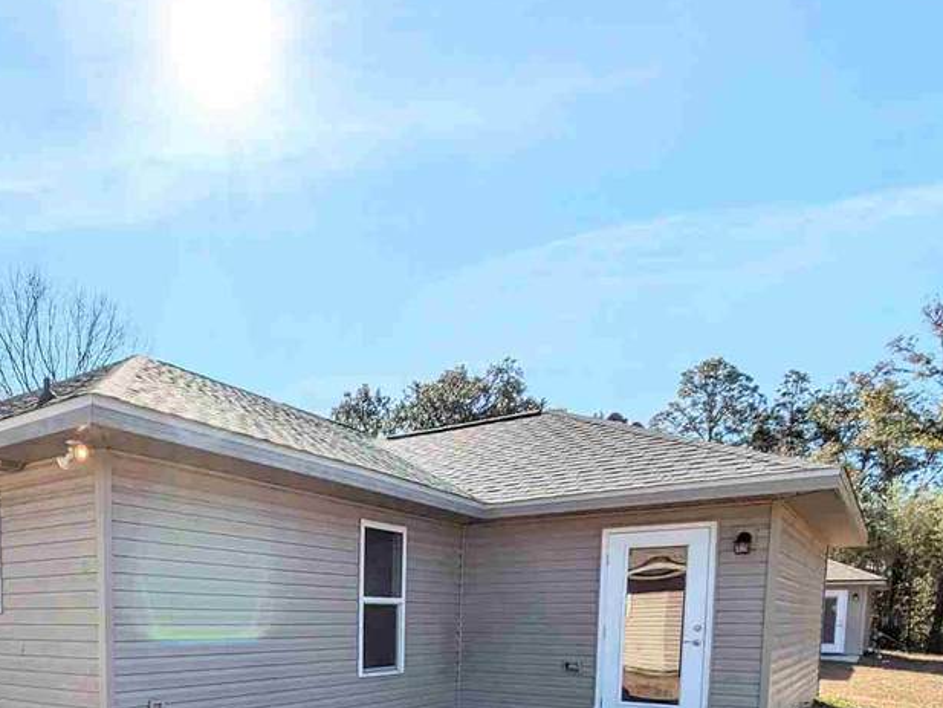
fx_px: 790
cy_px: 690
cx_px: 208
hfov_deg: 57.7
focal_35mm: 29
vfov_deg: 42.4
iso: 50
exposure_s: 1/2747
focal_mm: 1.83
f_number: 2.2
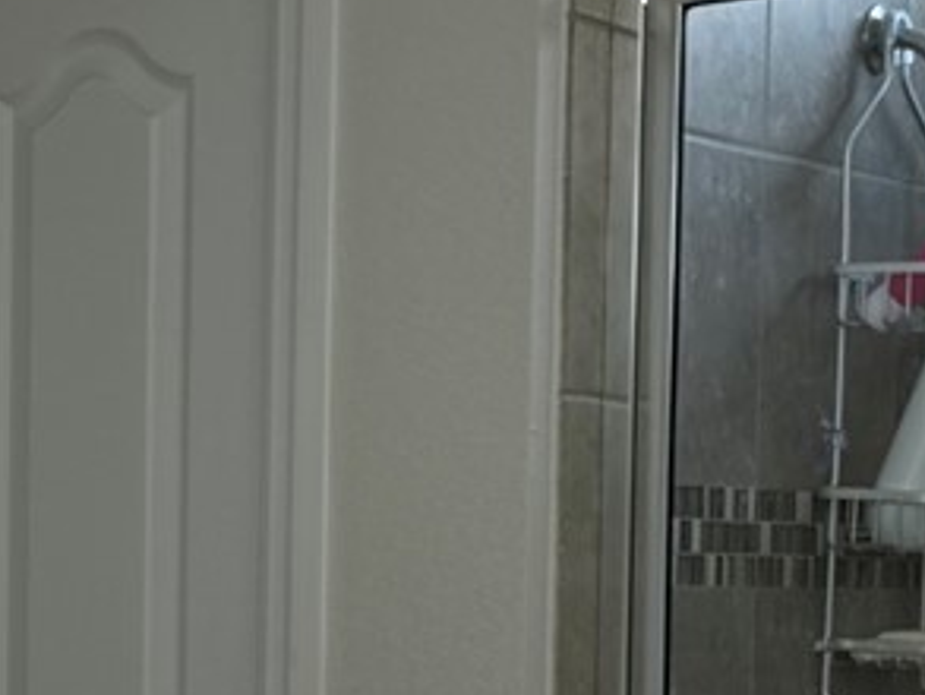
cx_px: -6
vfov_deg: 11.2
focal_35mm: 131
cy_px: 783
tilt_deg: -2.7
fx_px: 3502
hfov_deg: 14.8
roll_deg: -0.8
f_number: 1.78
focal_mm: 6.76
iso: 64
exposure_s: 1/146
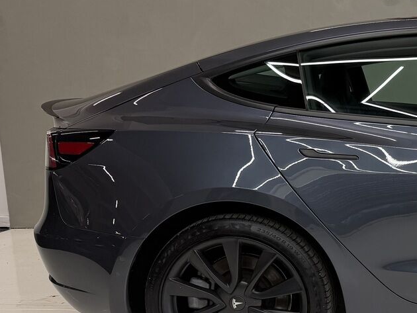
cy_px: 229
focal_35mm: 65
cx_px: 554
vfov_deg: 22.4
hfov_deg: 25.3
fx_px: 783
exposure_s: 1/100
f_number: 1.78
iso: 64
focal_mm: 6.76
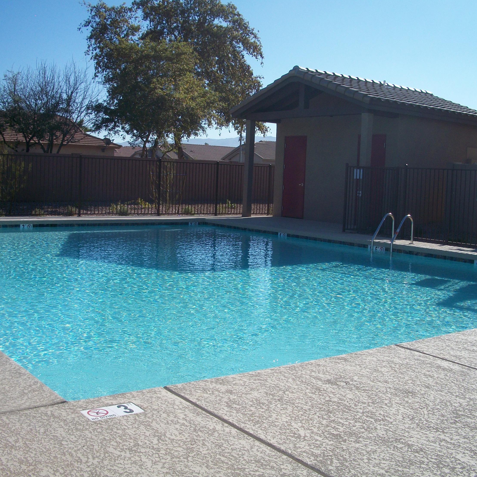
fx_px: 655
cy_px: 241
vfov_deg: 40.0
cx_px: 223
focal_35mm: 42
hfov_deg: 40.0
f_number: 5.6
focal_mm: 6.3
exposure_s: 1/500
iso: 80
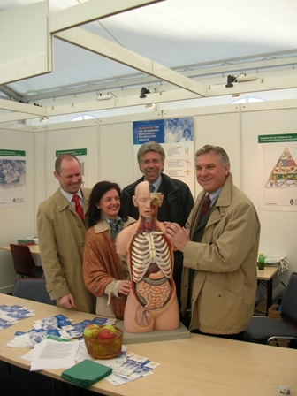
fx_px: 400
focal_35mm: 35
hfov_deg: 40.7
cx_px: 148
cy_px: 198
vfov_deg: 52.6
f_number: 2.8
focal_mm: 5.8
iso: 50
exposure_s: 1/94.5
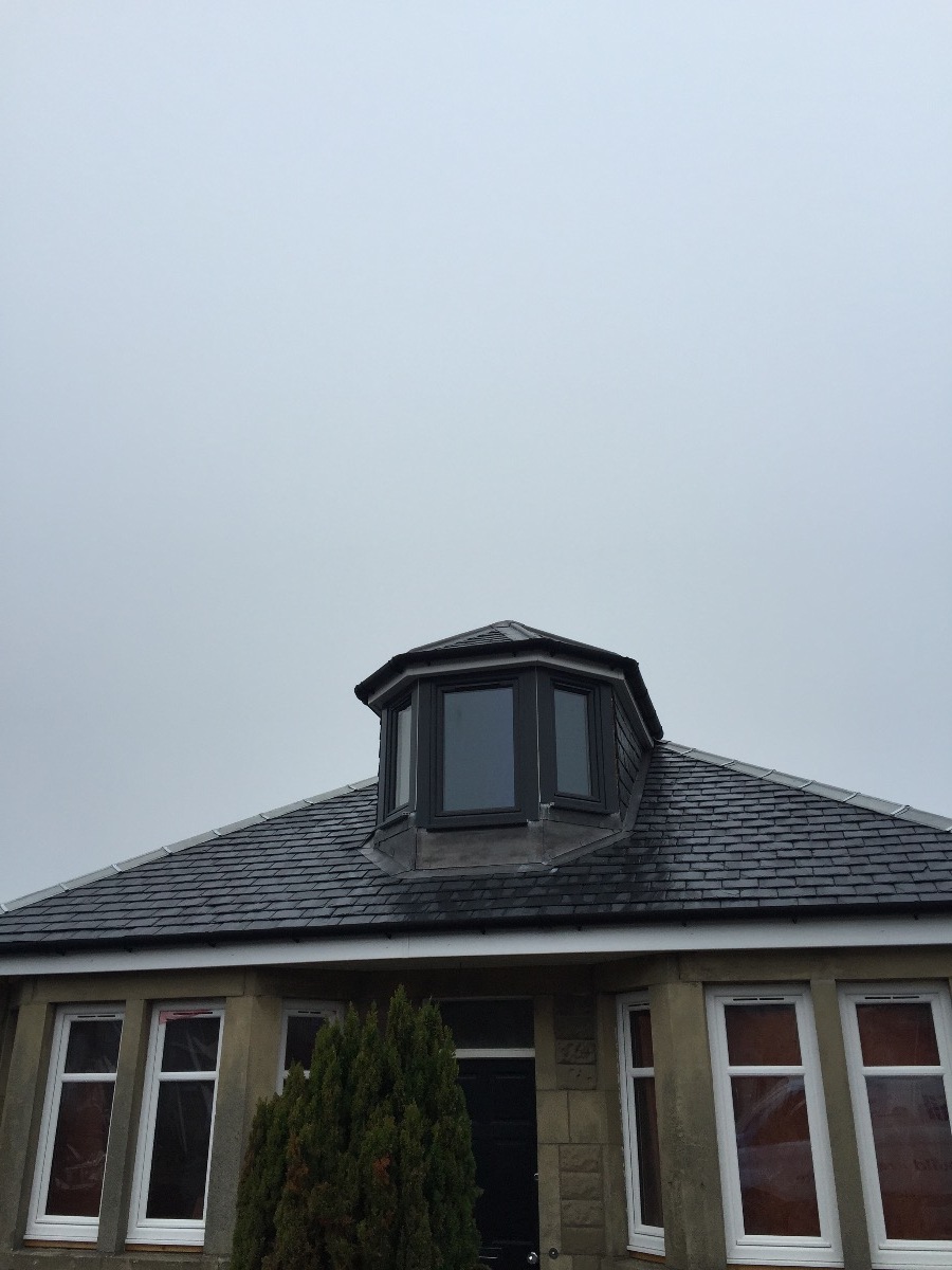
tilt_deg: +23.7
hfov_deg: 48.2
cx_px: 476
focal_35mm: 29
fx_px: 1063
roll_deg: +0.1
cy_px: 635
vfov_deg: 61.7
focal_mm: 4.15
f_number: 2.2
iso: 32
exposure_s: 1/359
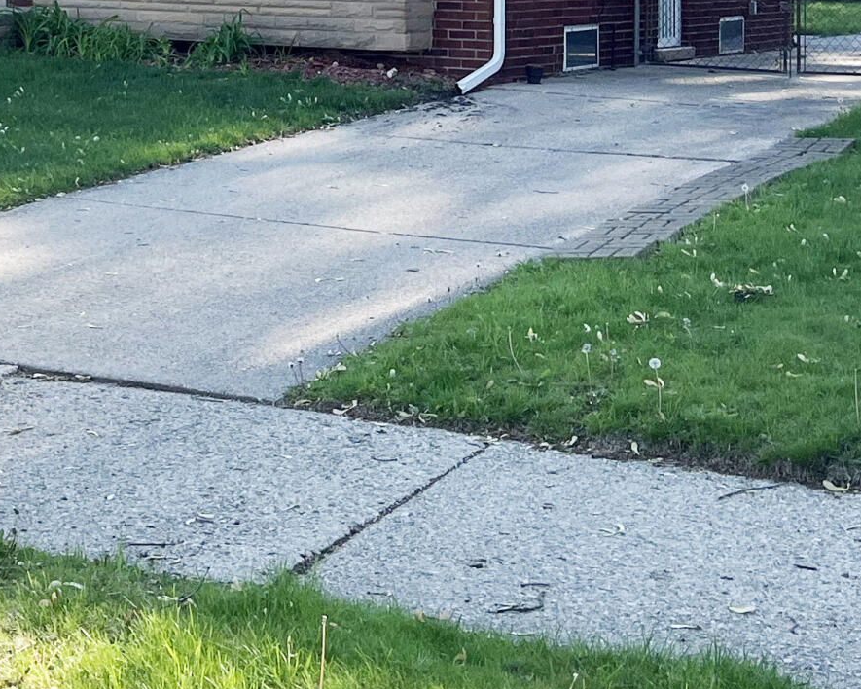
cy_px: -128
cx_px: 140
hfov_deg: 21.9
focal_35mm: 86
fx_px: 2191
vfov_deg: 17.1
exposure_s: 1/1901
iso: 50
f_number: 1.5
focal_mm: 5.7
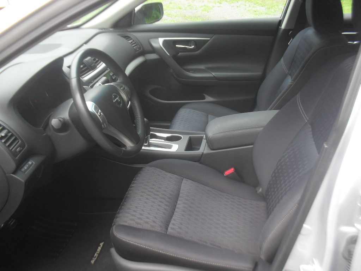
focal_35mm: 35
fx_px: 365
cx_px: 180
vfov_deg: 40.7
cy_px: 136
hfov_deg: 52.6
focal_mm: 6.3
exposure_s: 1/60
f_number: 3.2
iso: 100
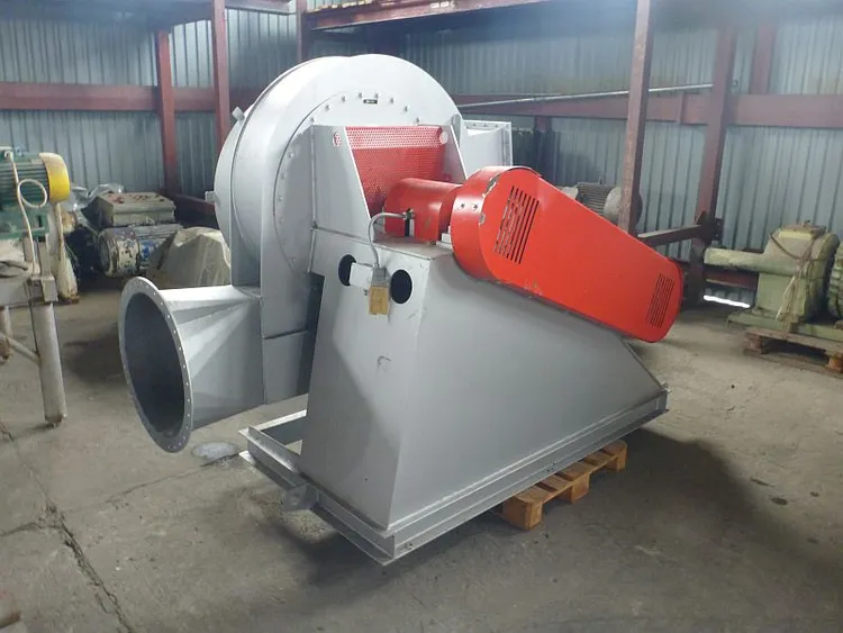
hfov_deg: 63.4
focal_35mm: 28
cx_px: 422
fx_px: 682
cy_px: 316
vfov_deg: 49.8
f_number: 3.3
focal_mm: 4.9
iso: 400
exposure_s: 1/5
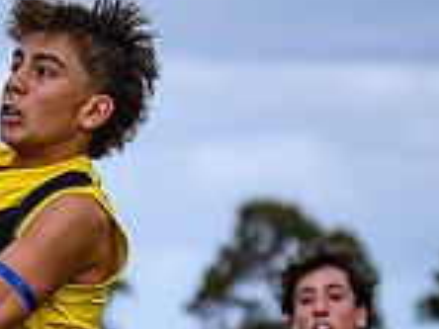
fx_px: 7432
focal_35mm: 586
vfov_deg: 2.5
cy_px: 589
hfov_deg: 3.4
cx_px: -35
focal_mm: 72
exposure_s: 1/3200
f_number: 2.8
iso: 180
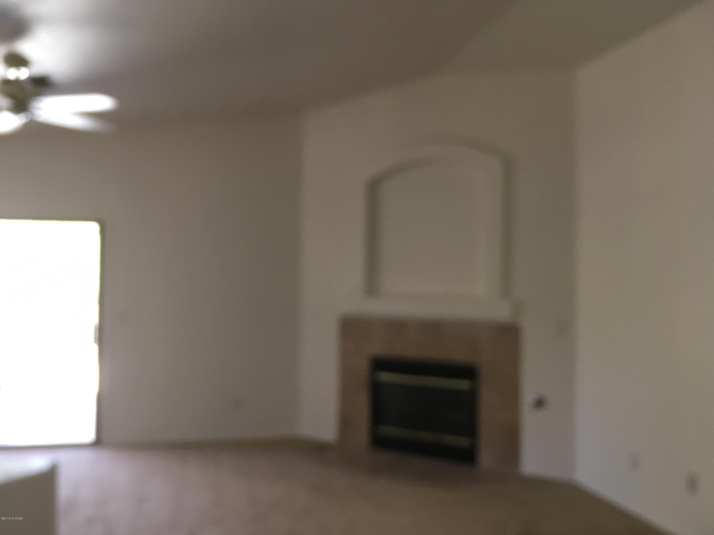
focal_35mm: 29
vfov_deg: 48.2
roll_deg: +0.0
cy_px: 268
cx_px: 357
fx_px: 598
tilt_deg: -0.2
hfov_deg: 61.7
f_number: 2.2
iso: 64
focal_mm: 4.15
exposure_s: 1/30
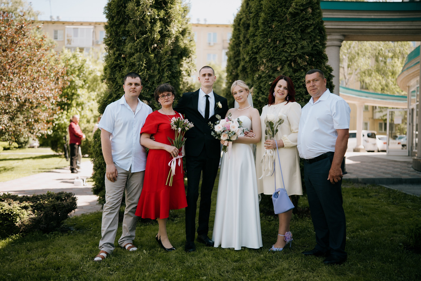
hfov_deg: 54.4
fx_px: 409
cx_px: 210
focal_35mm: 35
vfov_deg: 37.9
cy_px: 140
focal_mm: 35
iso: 250
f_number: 1.2
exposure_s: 1/2500
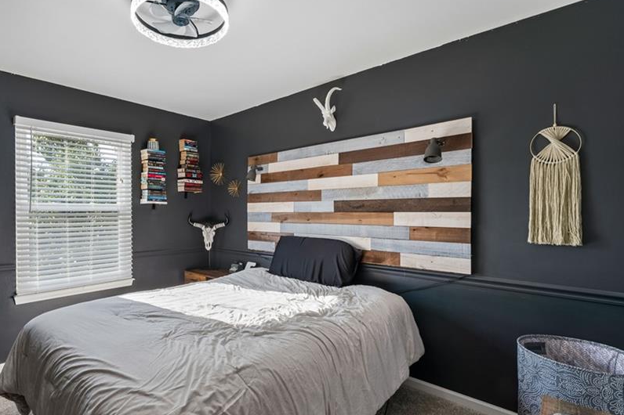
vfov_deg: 67.1
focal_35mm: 18
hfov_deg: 88.9
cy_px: 231
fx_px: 312
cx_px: 249
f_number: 13
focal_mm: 14
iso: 400
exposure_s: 1/20
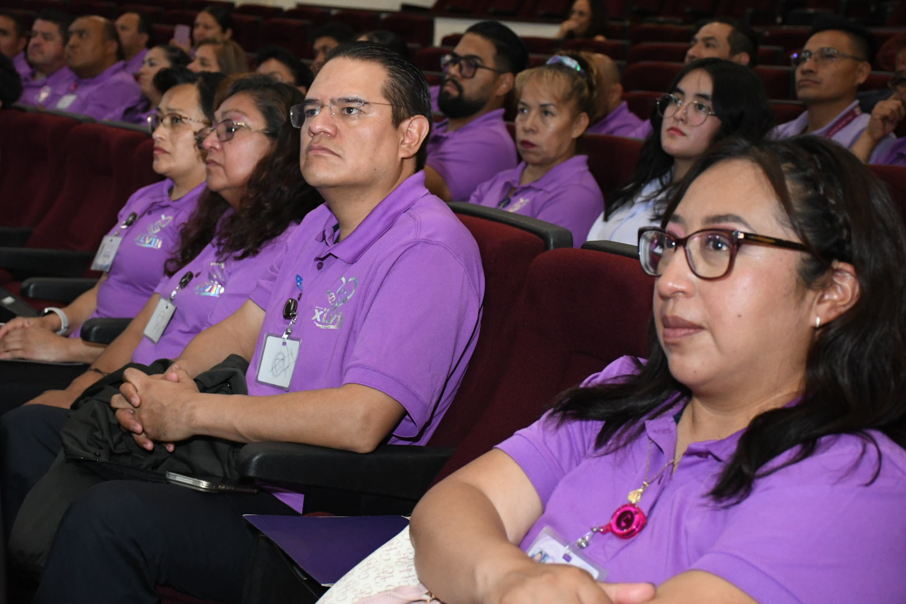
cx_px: 453
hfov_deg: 33.4
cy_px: 302
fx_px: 1510
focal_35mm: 60
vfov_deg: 22.6
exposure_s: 1/125
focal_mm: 40
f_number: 5.6
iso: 4000
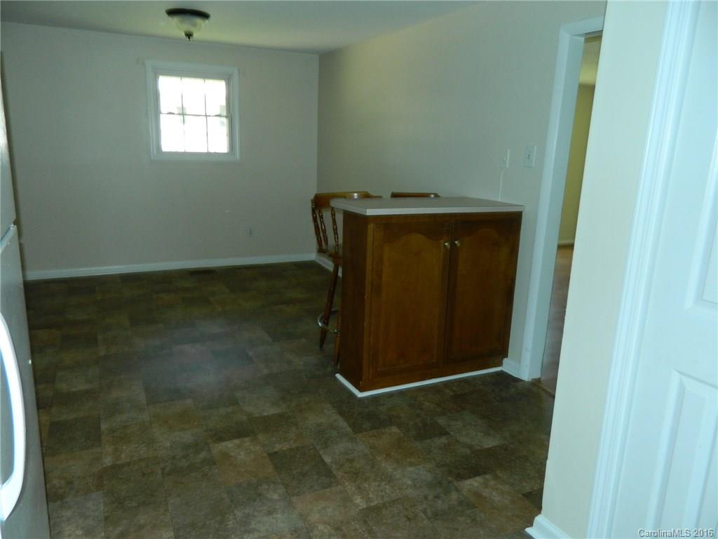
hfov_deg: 69.4
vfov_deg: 54.9
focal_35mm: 25
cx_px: 359
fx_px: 519
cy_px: 270
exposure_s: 1/30
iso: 200
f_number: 3.1
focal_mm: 4.5
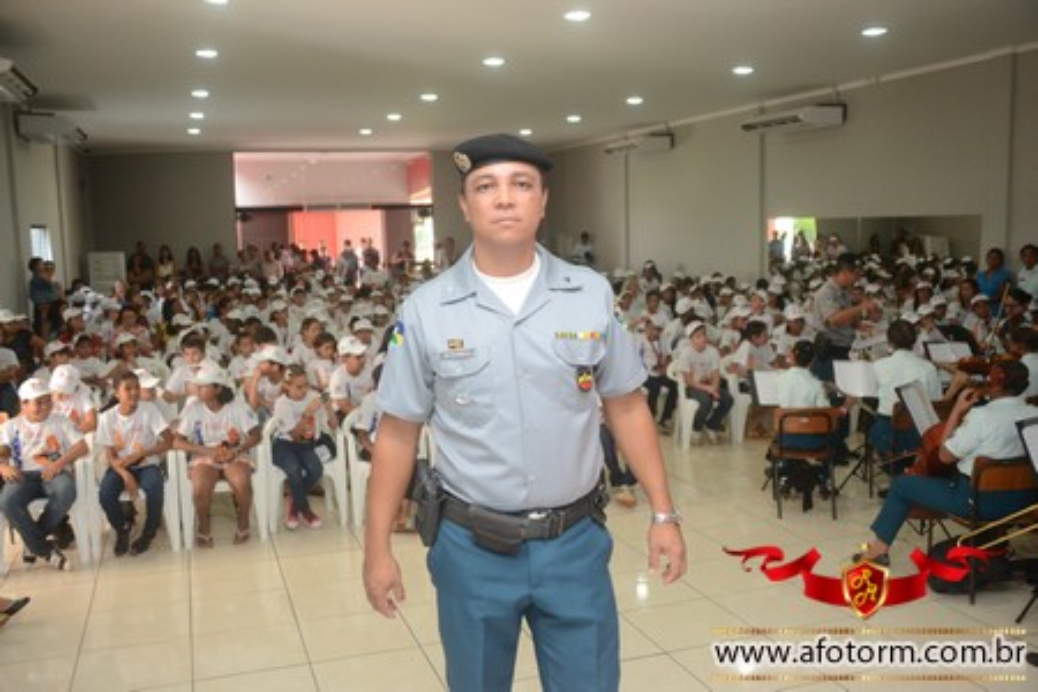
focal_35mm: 33
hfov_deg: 57.2
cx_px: 519
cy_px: 346
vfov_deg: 40.0
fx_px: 951
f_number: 3.8
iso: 1600
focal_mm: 22
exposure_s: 1/160
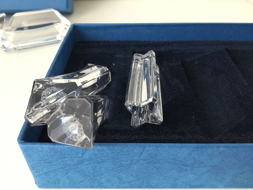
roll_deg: +2.1
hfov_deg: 58.4
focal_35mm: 31
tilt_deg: -37.5
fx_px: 227
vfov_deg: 45.4
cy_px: 95
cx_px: 126
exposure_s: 1/33
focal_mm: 3.3
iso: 160
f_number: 2.4
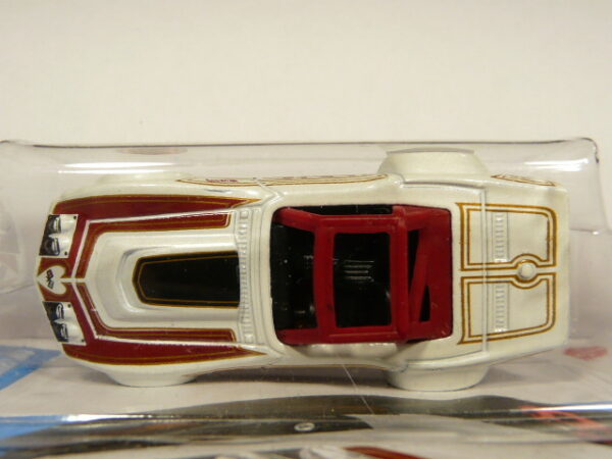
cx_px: 306
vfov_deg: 36.8
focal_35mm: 39
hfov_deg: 47.9
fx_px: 690
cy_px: 230
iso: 100
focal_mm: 4.6
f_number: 2.8
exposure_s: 1/80
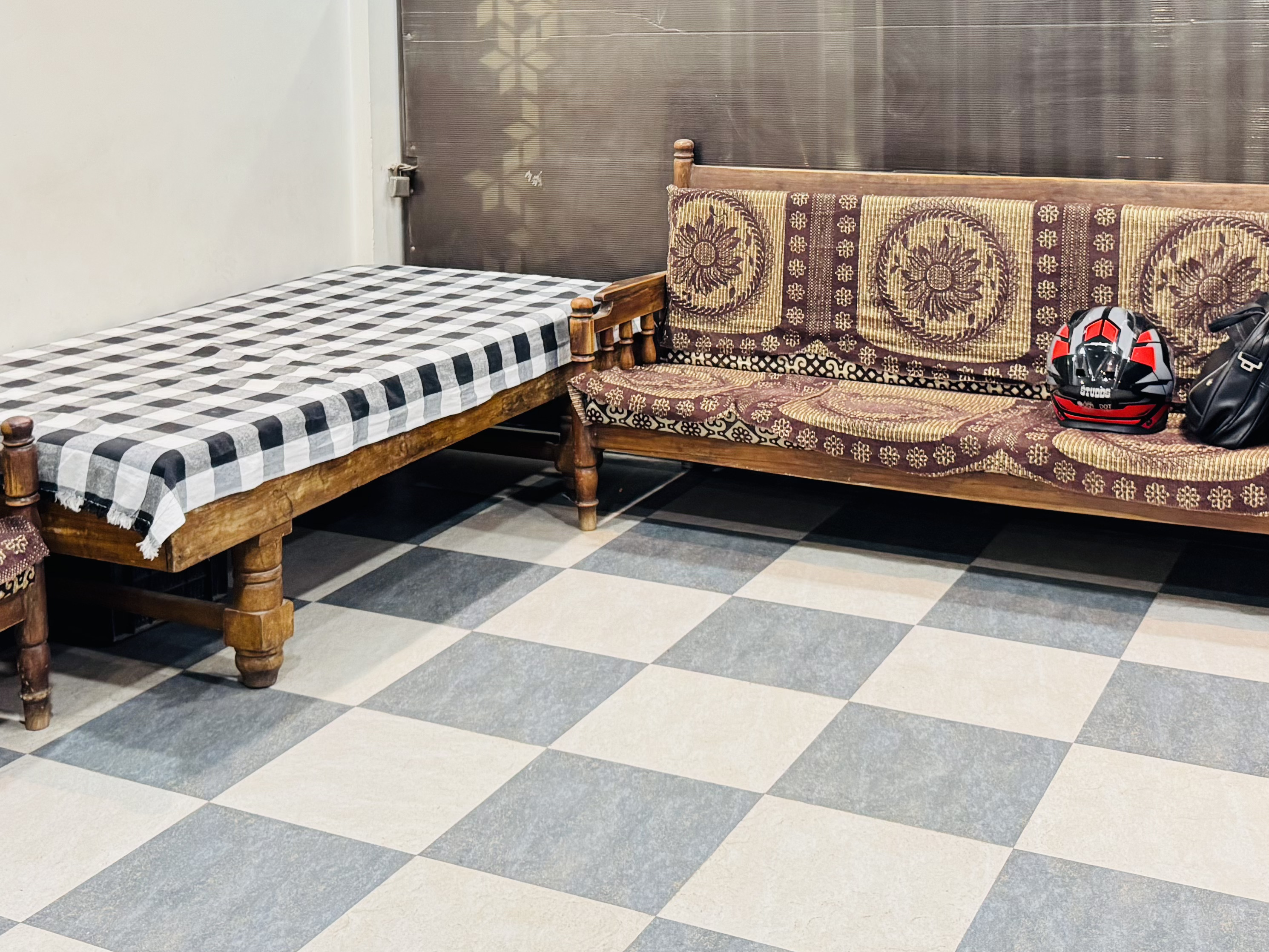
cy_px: 73
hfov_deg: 41.2
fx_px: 1686
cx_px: 603
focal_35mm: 46
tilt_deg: -3.8
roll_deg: +1.4
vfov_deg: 30.0
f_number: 1.78
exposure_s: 1/50
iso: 320
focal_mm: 6.76
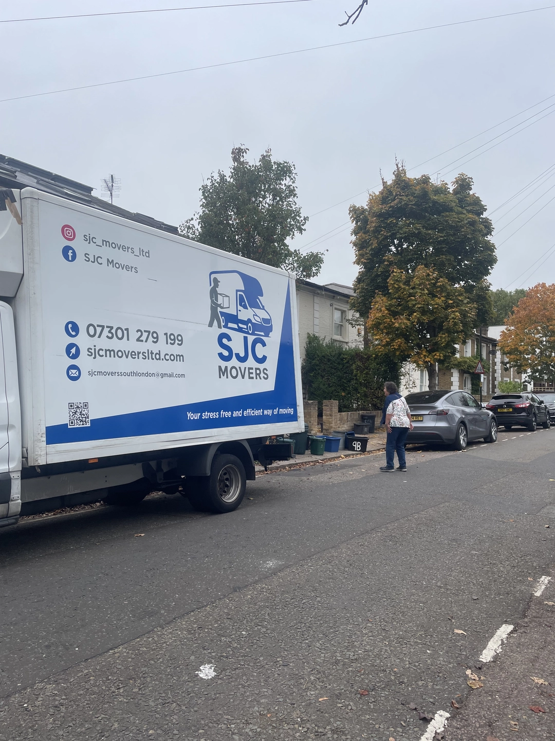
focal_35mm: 26
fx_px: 556
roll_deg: +0.1
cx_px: 278
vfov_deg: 67.3
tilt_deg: +1.7
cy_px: 370
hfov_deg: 53.1
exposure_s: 1/584
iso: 32
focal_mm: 4.2
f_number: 1.6
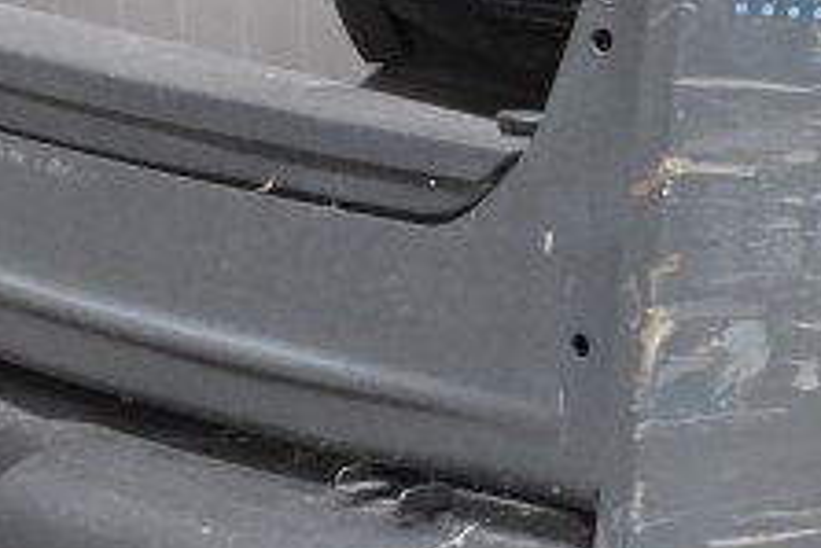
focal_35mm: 202
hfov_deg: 10.2
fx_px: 4602
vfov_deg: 6.6
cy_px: 1015
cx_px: 644
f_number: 4.5
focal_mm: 25
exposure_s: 1/25
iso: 1600
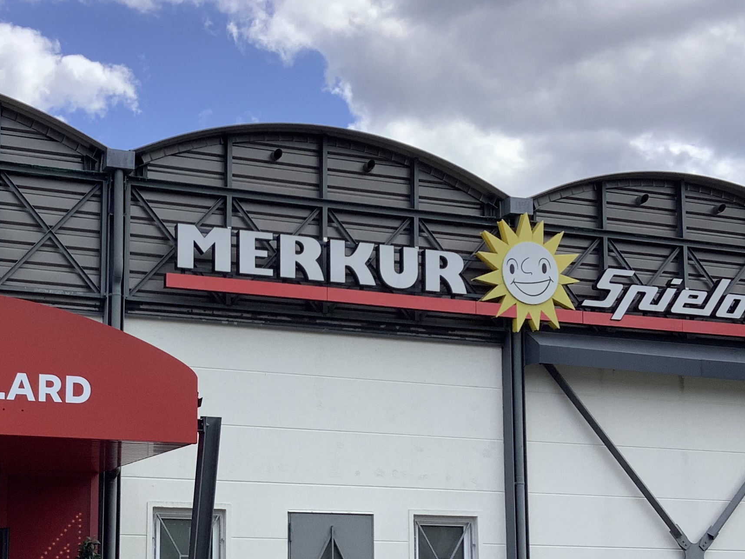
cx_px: 205
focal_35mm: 59
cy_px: 424
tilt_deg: +8.6
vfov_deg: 24.5
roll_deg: +1.0
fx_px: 1270
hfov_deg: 32.2
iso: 25
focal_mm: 3.3
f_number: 2.4
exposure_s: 1/867
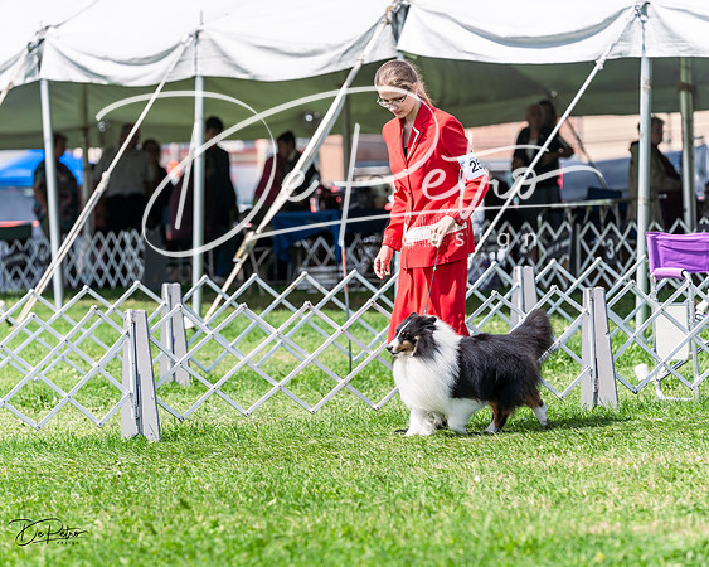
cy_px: 284
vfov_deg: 7.7
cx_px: 354
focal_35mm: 202
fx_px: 4229
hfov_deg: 9.6
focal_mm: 179
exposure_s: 1/1000
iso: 100
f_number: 4.5
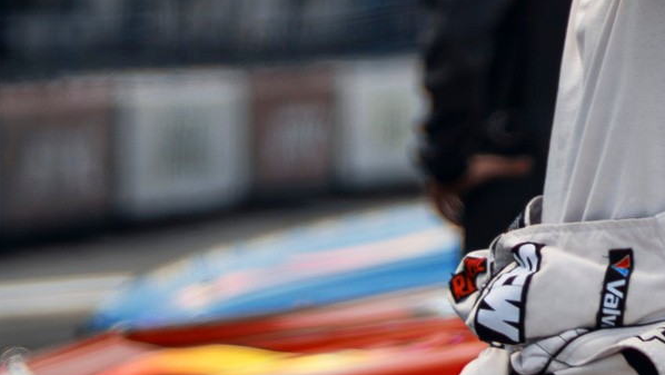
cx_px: 798
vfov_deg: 3.2
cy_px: 33
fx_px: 6721
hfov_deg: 5.6
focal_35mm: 381
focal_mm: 85
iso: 100
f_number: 1.8
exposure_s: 1/250
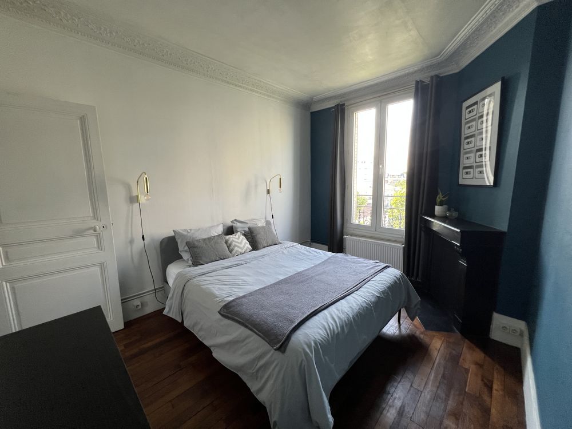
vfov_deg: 89.9
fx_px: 215
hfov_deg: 106.2
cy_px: 214
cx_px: 286
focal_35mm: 13
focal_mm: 1.57
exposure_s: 1/99
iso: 160
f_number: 1.8
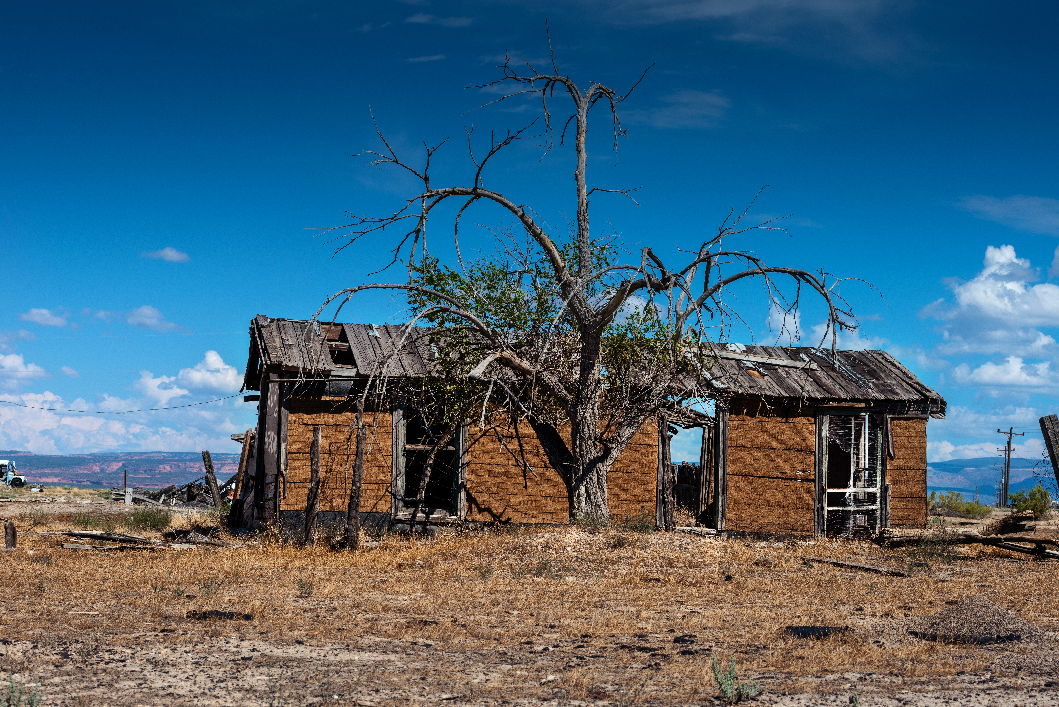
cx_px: 530
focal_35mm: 70
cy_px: 354
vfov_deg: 19.5
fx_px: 2060
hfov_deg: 28.8
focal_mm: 70
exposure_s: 1/400
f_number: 11
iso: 100
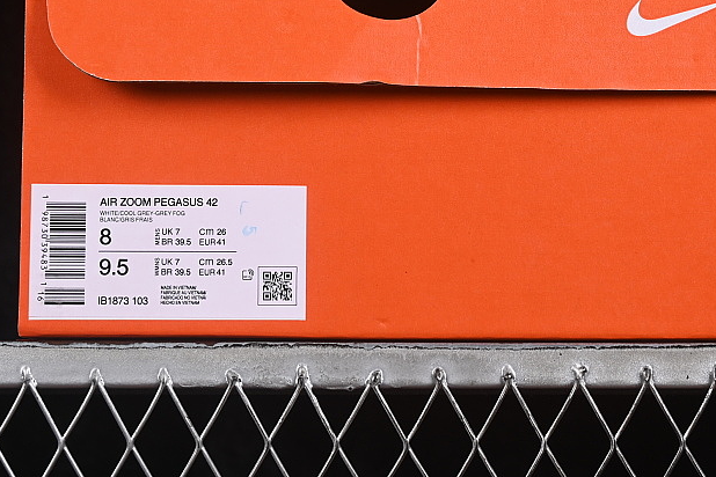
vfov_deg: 10.4
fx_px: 2605
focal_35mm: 131
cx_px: 389
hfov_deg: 15.6
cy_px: 80
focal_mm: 50
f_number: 8
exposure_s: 1/80
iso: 160
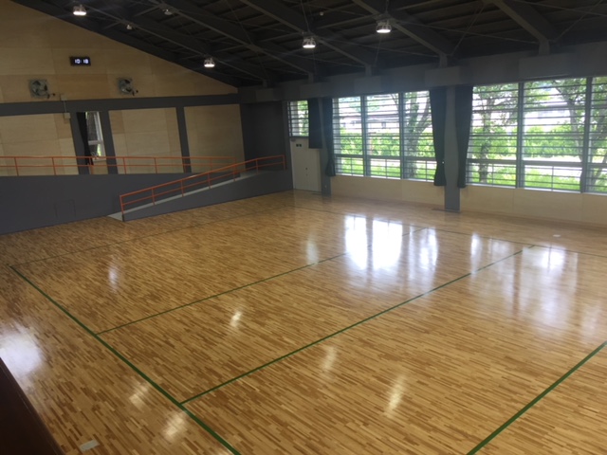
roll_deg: +2.6
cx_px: 304
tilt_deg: -14.0
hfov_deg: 61.7
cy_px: 228
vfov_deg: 48.2
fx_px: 509
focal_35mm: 29
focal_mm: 4.15
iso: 40
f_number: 2.2
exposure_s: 1/120
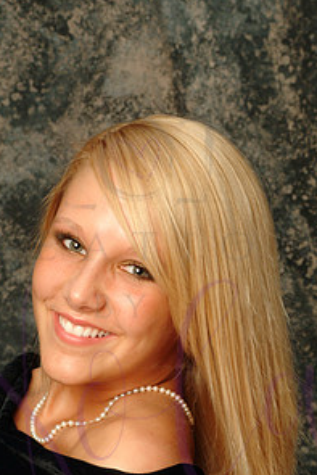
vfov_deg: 10.4
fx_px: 2599
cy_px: 303
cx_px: 142
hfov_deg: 7.0
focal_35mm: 197
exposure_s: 1/125
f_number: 11
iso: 400
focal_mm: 86
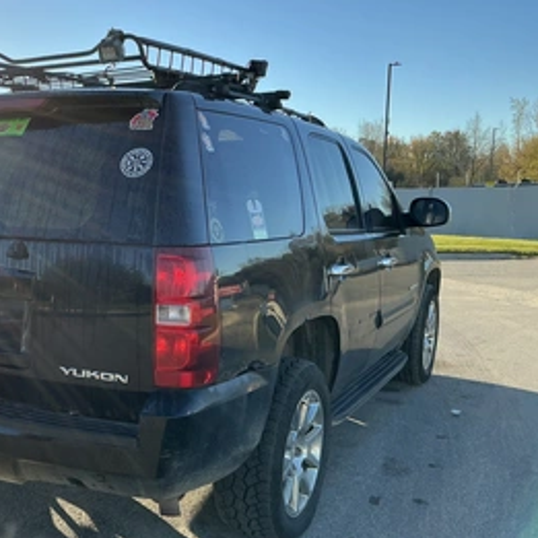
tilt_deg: -6.5
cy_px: 297
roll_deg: +0.3
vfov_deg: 43.8
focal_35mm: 38
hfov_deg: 42.4
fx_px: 668
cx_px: 128
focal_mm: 3
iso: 25
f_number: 1.8
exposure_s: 1/580
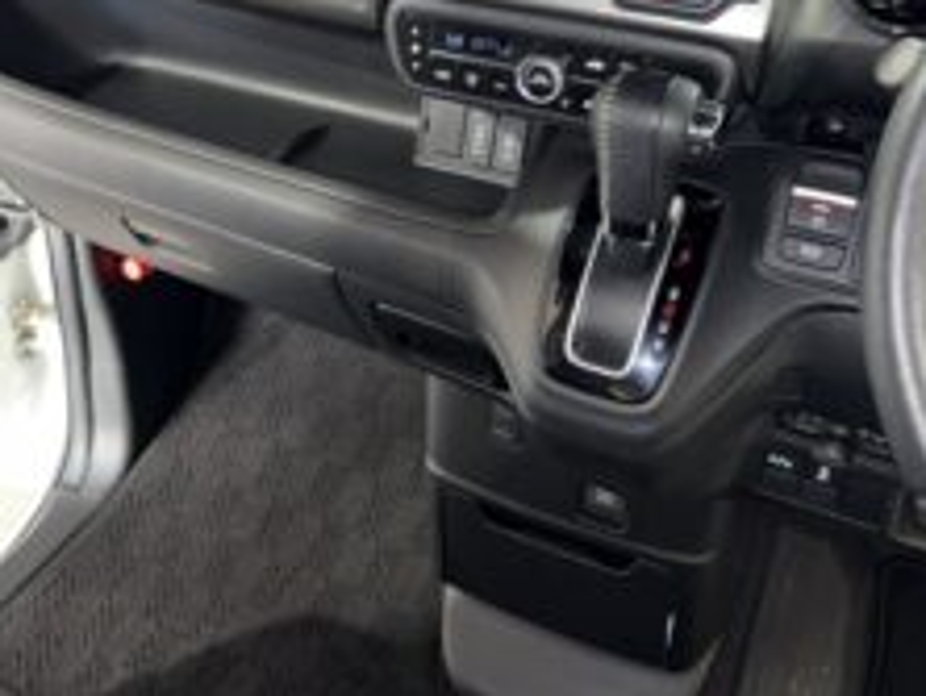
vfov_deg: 34.5
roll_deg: +1.1
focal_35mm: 41
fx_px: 1098
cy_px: 181
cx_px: 392
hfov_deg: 45.6
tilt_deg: -27.6
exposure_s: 1/4
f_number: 1.6
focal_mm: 5.96
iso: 80
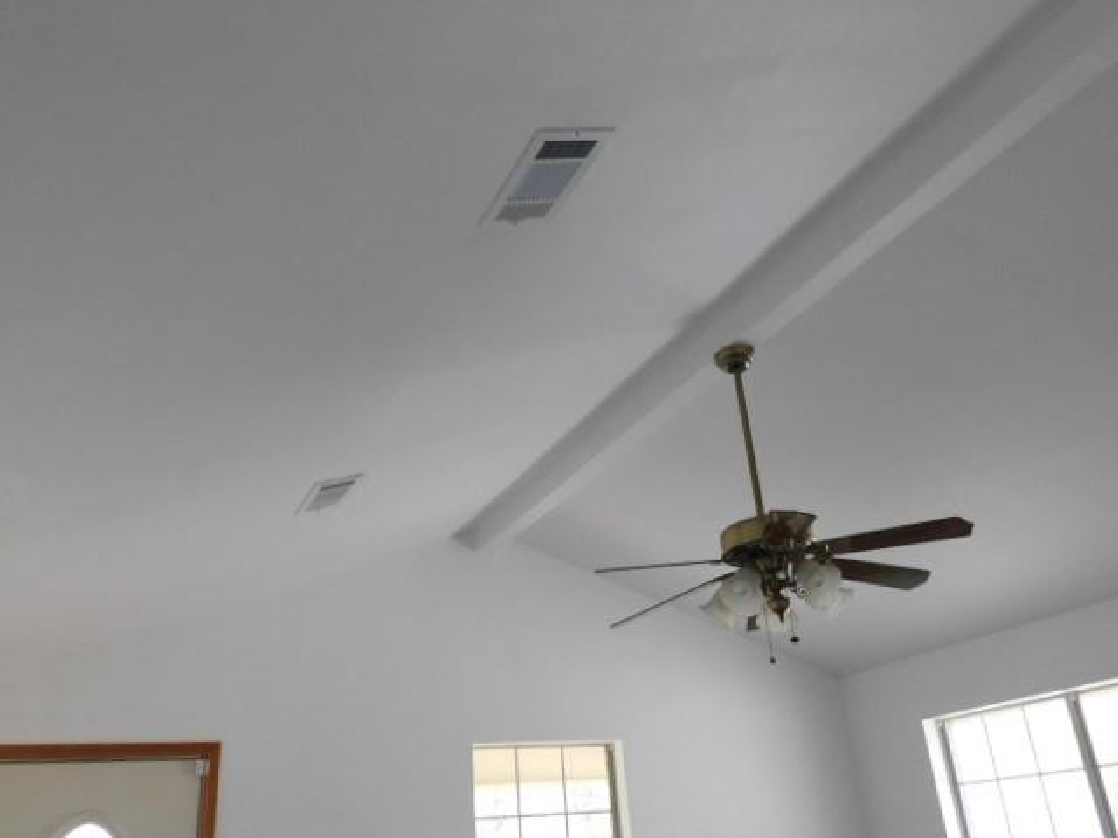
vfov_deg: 46.8
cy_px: 419
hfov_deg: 60.0
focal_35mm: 30
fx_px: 969
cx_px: 559
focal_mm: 5.3
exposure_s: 1/30
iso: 280
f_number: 3.2
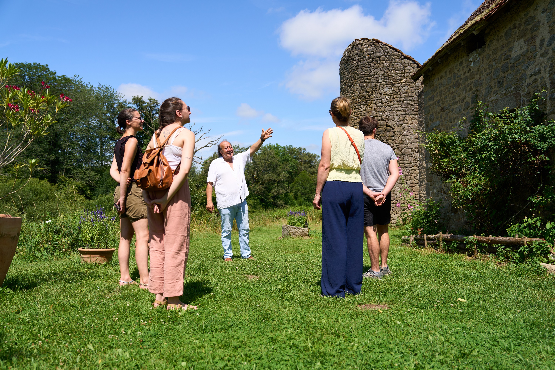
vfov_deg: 43.6
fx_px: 462
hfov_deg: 61.9
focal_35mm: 30
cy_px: 185
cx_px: 278
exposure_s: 1/1250
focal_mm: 30
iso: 100
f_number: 4
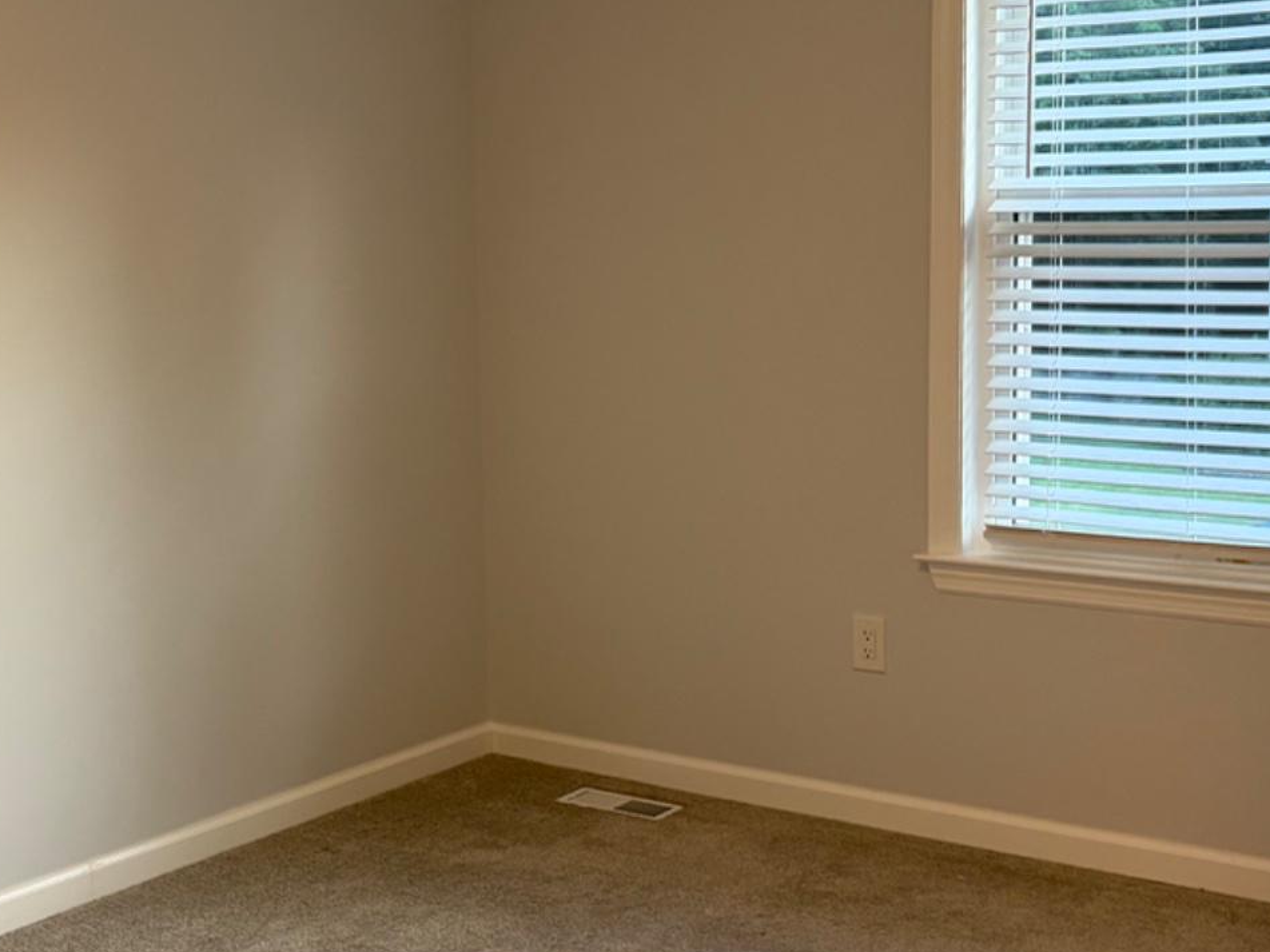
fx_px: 2054
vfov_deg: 26.1
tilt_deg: -6.6
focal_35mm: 56
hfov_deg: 33.9
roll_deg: +3.2
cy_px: 458
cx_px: 386
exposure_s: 1/60
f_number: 1.6
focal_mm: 5.96
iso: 160
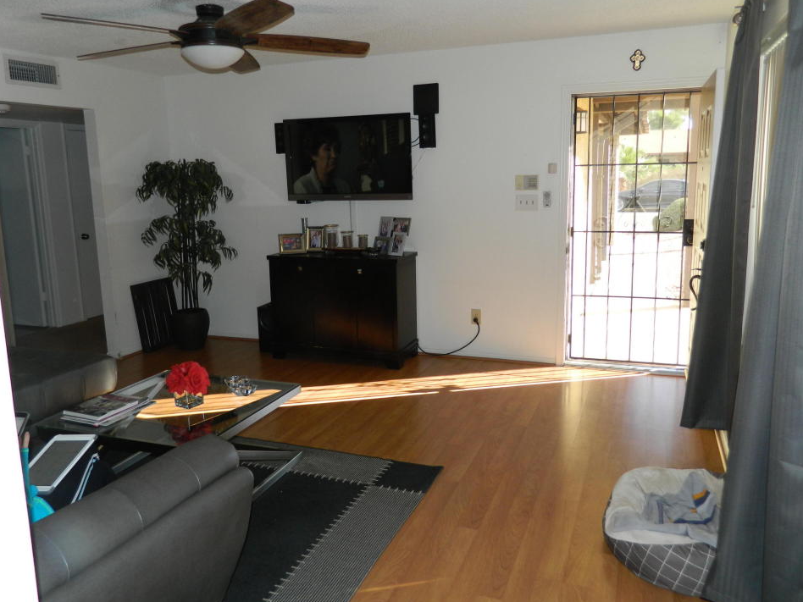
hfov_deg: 65.3
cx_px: 405
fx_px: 626
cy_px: 280
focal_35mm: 27
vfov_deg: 51.3
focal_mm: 4.5
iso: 110
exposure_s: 1/80
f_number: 3.1
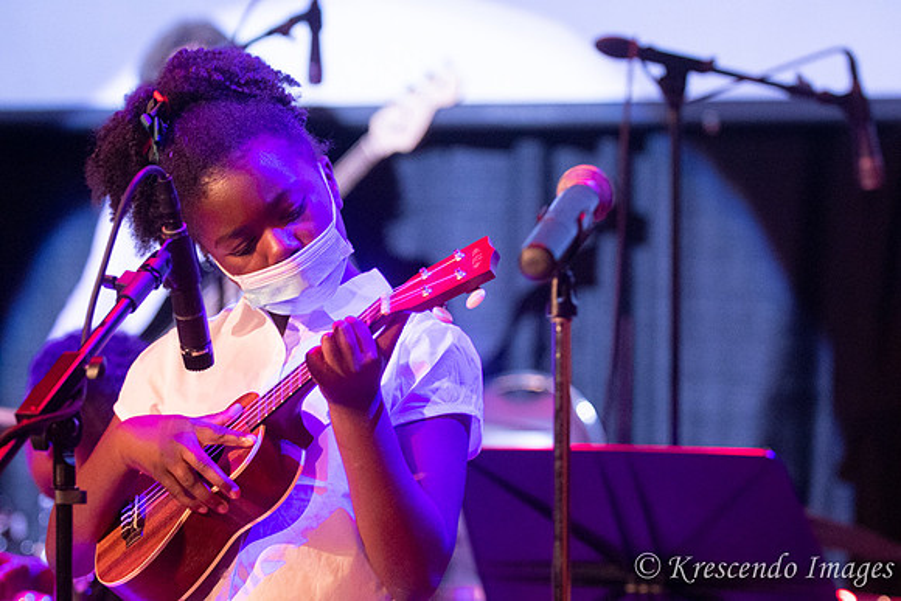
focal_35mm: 147
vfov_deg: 9.3
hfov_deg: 14.0
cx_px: 450
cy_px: 300
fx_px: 3680
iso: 3200
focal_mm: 98
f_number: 2.8
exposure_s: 1/160
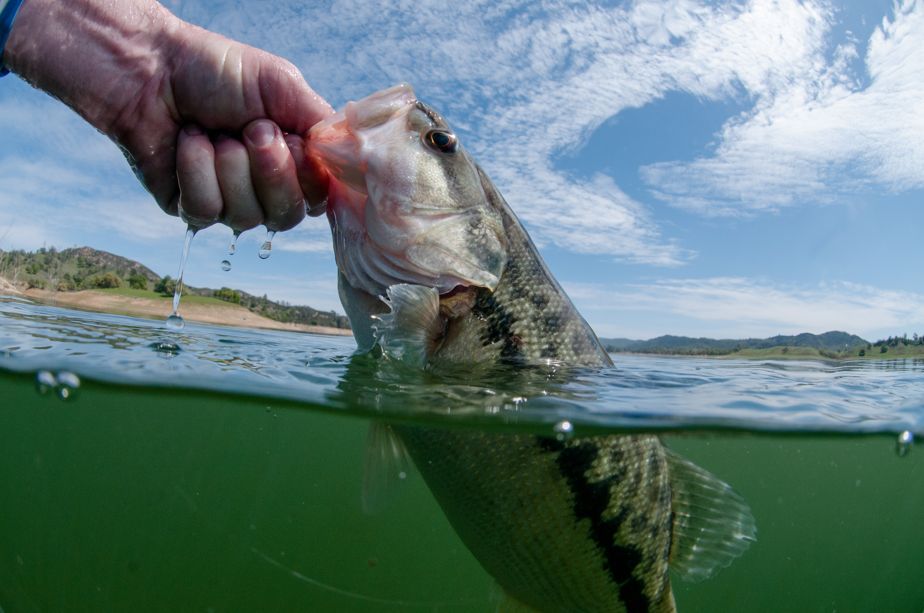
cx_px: 462
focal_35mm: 16
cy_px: 306
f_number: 11
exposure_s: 1/800
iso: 400
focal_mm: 10.5
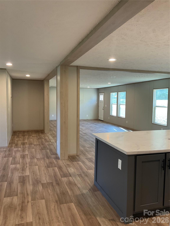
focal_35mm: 29
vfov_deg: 61.7
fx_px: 190
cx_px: 85
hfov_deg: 48.2
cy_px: 113
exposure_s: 1/60
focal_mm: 3
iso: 80
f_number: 1.8
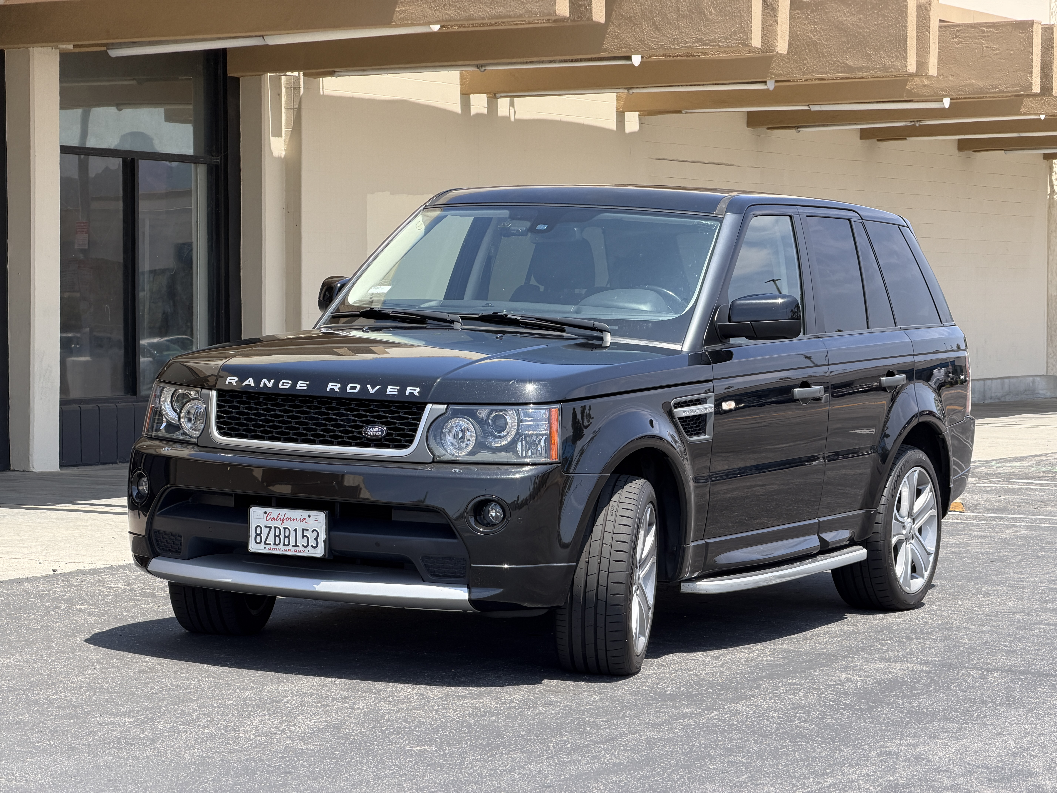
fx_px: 3054
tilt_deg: -1.9
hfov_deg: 19.6
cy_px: 396
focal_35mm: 100
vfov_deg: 14.8
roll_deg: +0.1
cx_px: 528
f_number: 2.8
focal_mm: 16.89
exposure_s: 1/472
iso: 50
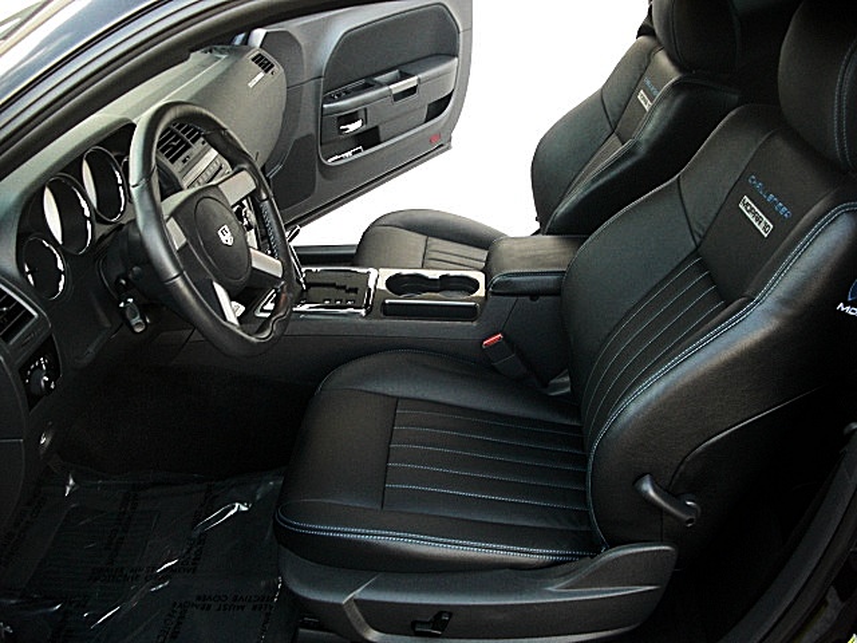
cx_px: 428
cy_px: 322
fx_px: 891
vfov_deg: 39.7
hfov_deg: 51.4
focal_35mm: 36
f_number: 2.8
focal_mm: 6.3
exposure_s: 1/125
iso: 400
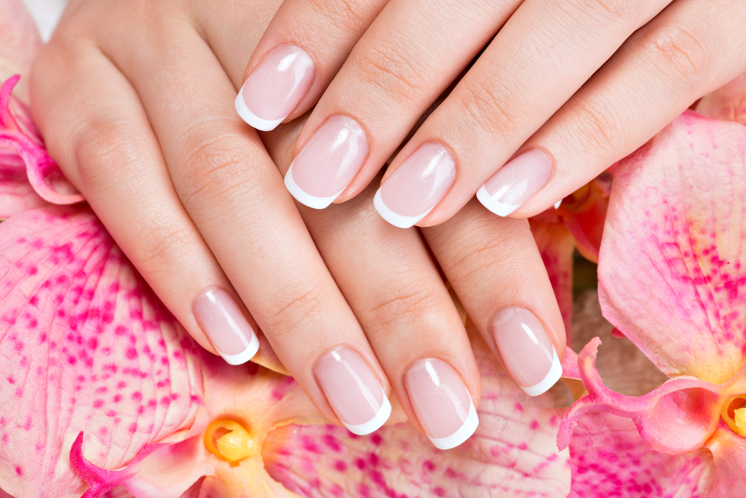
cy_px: 249
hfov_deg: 19.4
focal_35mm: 105
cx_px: 373
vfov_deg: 13.1
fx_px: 2176
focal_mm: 105
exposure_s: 1/250
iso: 100
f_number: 14
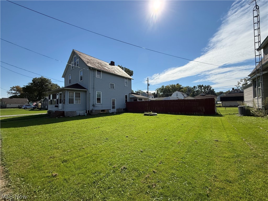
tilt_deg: +1.8
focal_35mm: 14
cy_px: 100
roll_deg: +1.1
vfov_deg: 85.7
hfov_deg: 102.1
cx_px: 134
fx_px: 108
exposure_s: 1/4425
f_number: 2.2
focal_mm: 2.22
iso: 64
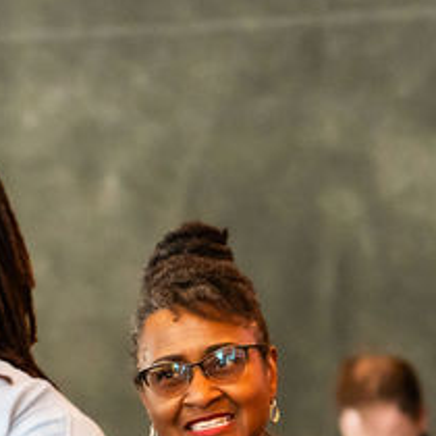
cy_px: 603
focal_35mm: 356
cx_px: -12
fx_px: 5073
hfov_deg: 4.9
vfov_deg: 4.9
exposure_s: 1/125
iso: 3200
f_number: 2.8
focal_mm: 86
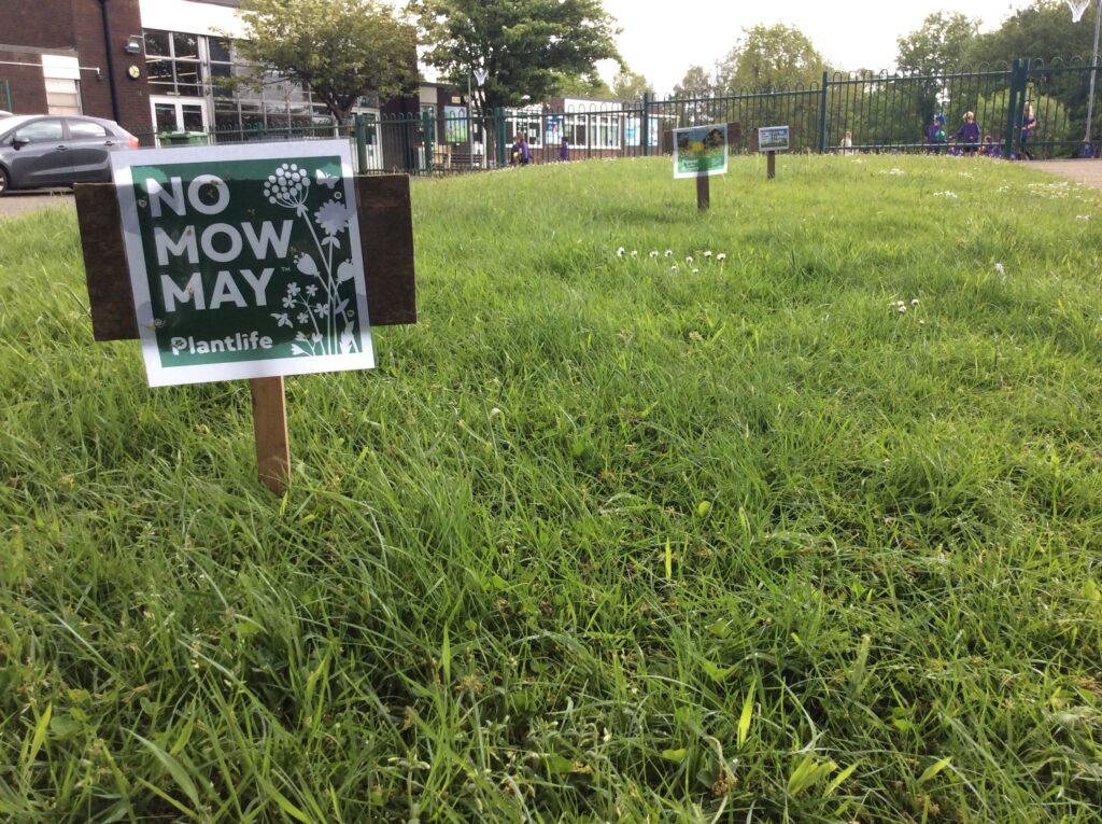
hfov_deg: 56.9
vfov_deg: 44.1
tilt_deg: -13.7
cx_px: 551
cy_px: 412
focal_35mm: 32
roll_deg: +1.7
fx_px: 1017
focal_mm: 3.3
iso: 32
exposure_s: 1/222
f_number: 2.4
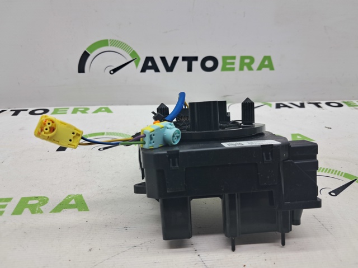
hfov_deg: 65.4
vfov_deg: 51.3
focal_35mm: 27
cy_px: 134
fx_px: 279
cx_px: 179
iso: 50
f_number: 1.8
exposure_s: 1/50
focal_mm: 4
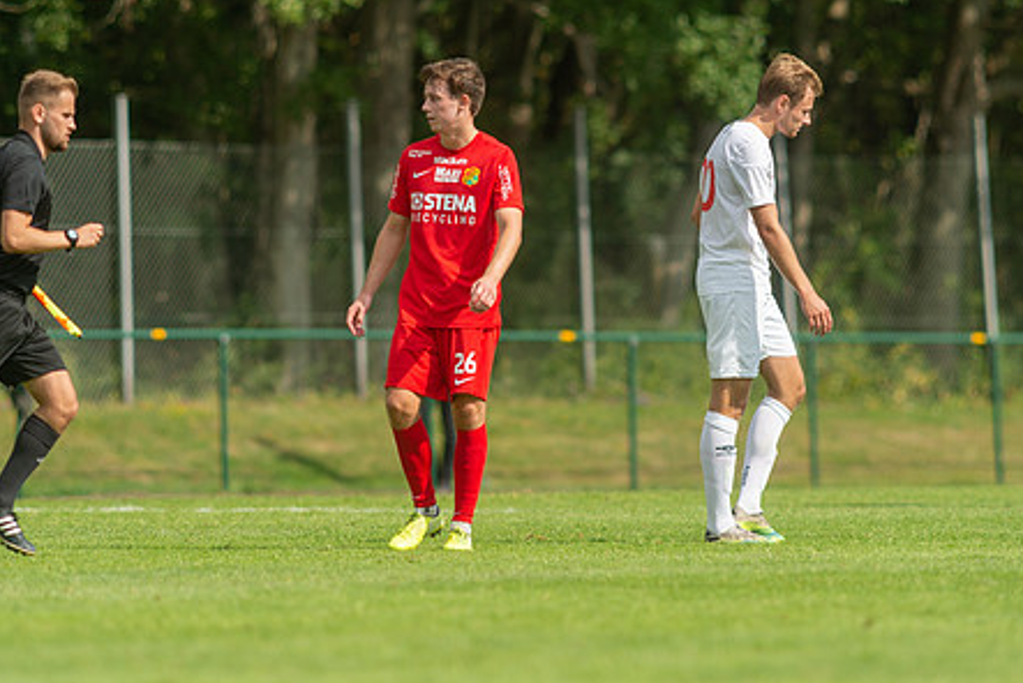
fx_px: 15610
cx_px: 462
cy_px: 307
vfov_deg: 2.5
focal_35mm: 549
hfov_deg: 3.8
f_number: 4
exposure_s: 1/1250
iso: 160
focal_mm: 420
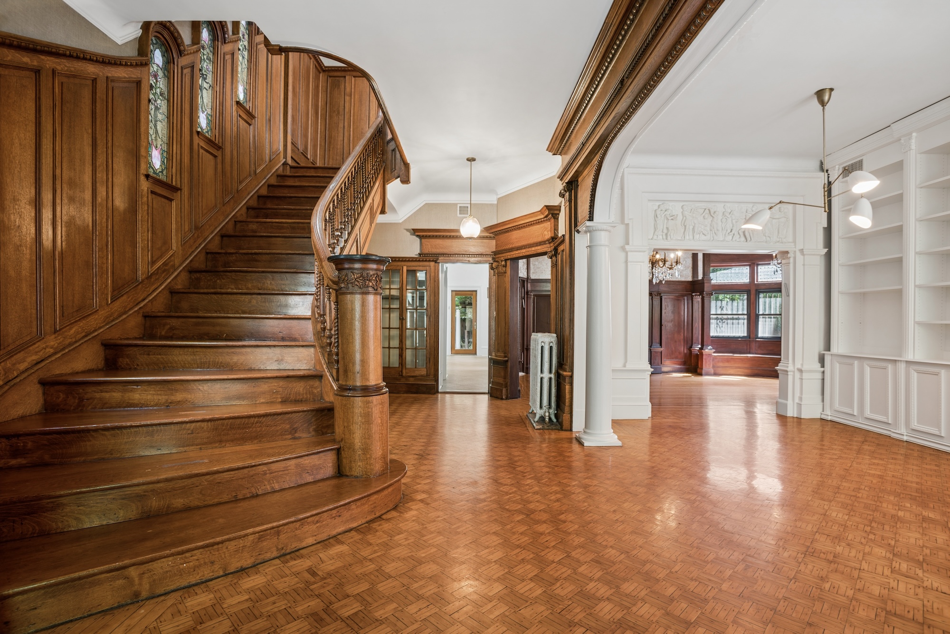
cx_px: 475
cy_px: 317
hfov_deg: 93.3
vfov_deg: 70.4
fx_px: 449
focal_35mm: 17
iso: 100
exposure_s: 1
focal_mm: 17
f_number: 8
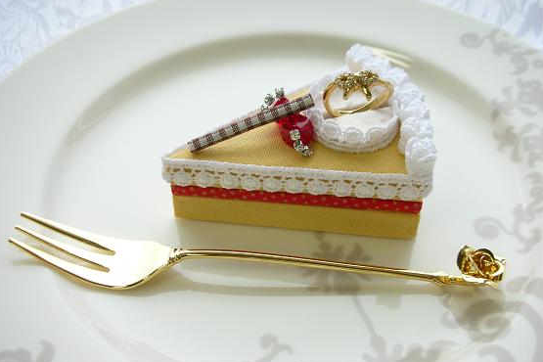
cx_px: 273
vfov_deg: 35.9
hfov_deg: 51.9
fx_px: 558
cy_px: 183
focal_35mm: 37
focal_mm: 5.8
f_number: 3
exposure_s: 1/114
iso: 50
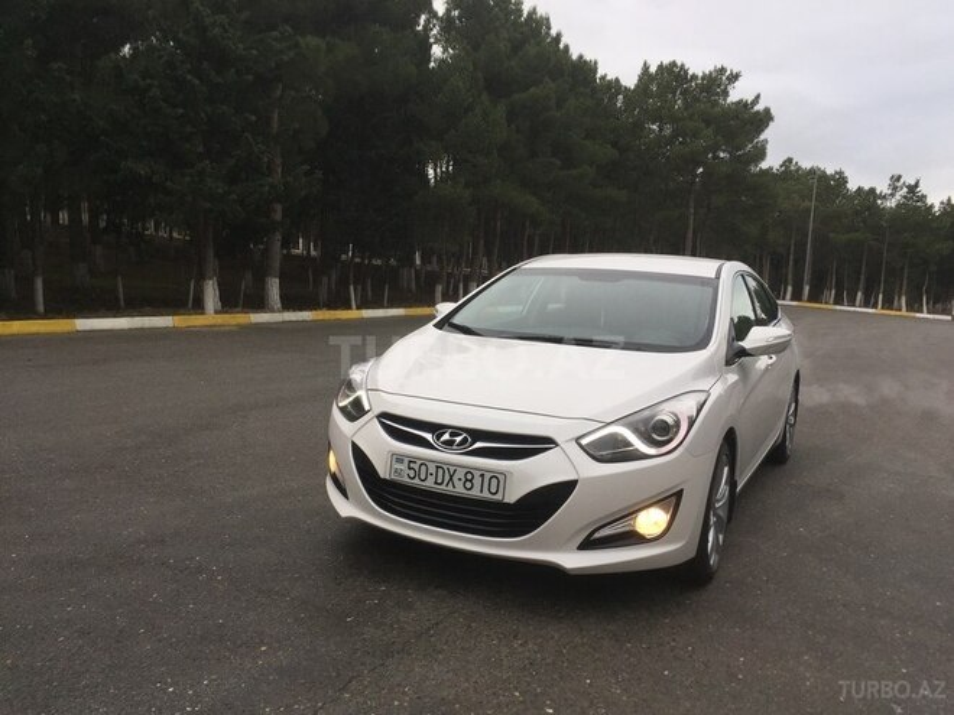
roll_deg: -2.4
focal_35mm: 29
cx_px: 477
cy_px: 358
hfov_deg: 61.7
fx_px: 799
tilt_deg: -1.5
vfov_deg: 48.2
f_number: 2.2
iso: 32
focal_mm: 4.15
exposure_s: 1/152
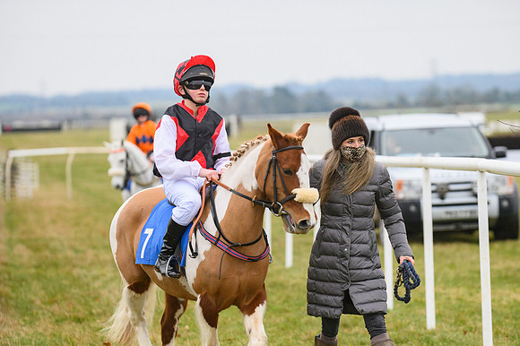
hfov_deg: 12.1
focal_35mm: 170
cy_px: 173
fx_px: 2454
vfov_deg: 8.1
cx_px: 260
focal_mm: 170
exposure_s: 1/2000
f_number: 5
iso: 1000
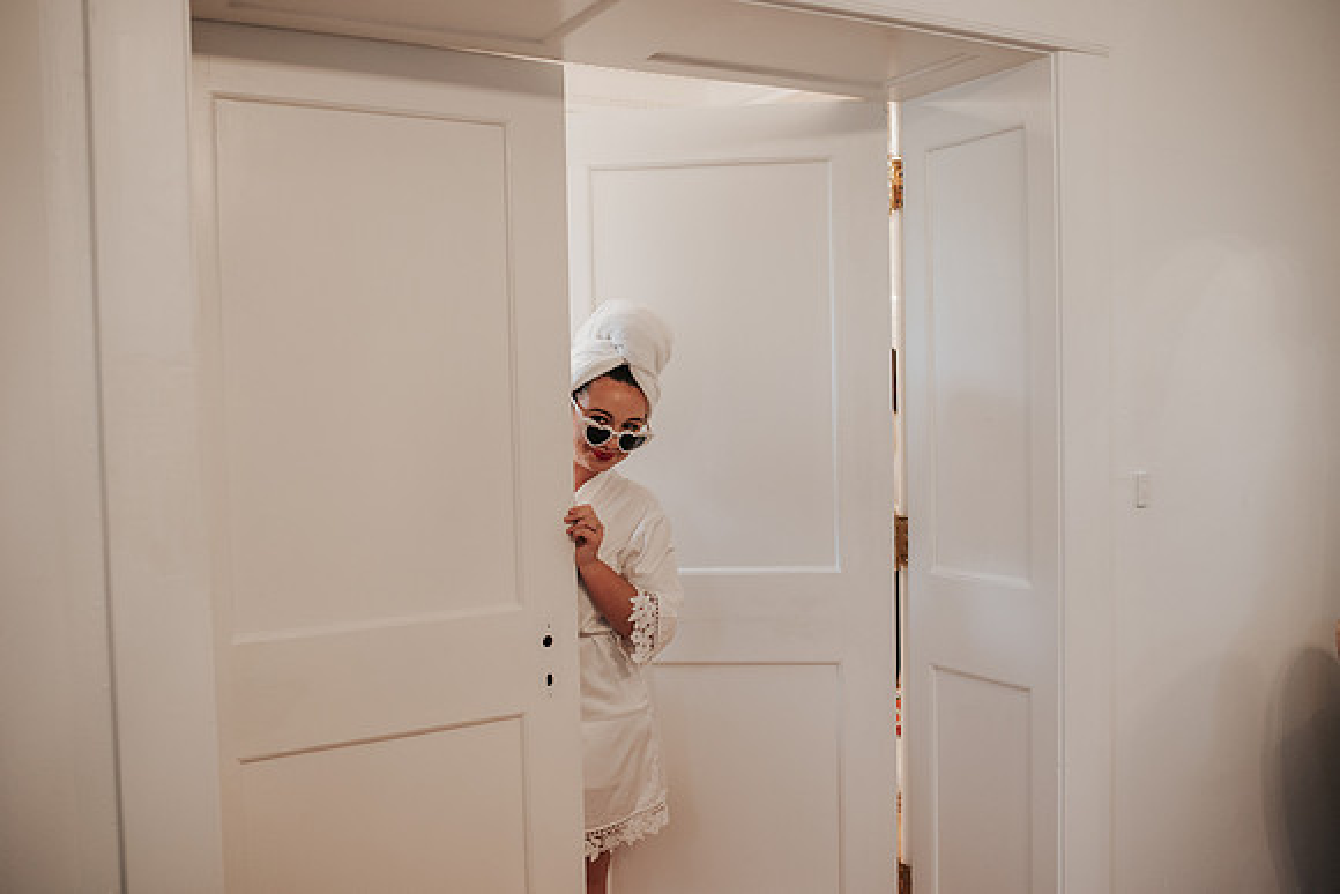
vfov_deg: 37.9
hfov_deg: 54.4
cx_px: 670
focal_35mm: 35
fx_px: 1303
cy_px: 447
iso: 1000
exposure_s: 1/200
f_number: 2.8
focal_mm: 35
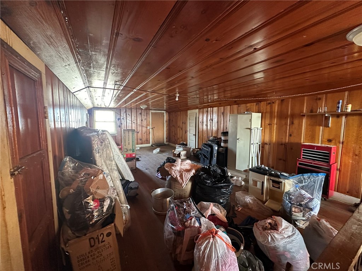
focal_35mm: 14
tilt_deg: -5.1
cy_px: 136
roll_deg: -0.6
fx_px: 146
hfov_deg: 102.1
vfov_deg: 85.7
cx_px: 181
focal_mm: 2.22
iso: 800
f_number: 2.2
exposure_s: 1/60
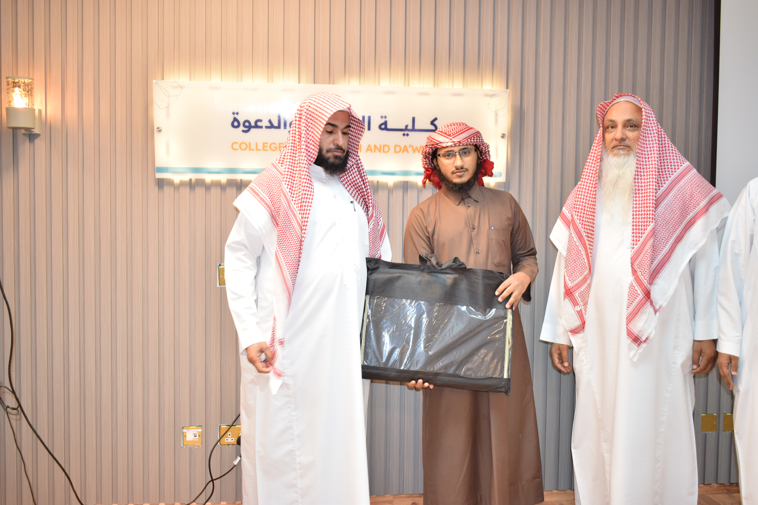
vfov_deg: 36.9
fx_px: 758
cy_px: 252
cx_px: 379
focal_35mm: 36
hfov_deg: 53.1
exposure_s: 1/60
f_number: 4
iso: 500
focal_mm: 24
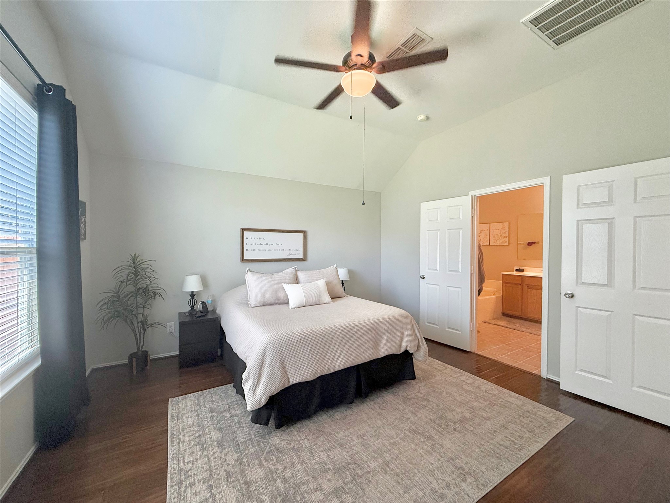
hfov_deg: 102.1
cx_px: 335
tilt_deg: -0.2
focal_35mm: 14
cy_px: 252
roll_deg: -0.3
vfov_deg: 85.7
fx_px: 271
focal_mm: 2.22
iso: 200
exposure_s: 1/120
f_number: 2.2
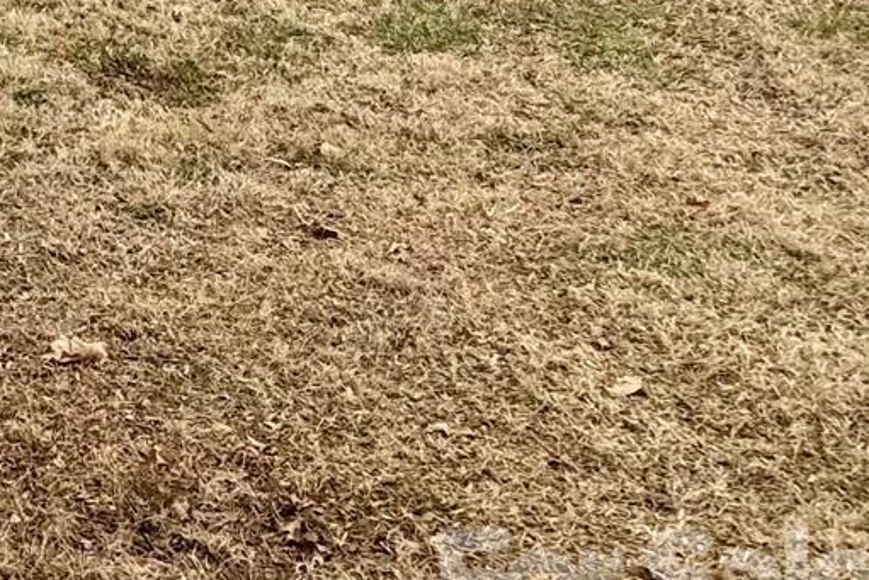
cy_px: -459
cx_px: -741
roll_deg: -1.4
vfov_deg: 12.5
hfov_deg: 16.6
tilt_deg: -1.4
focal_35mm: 100
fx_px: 2414
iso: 50
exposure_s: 1/121
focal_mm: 6.76
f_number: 1.78
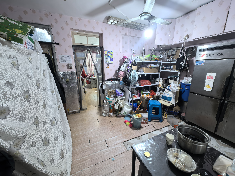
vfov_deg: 89.9
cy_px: 88
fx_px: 88
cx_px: 118
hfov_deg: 106.2
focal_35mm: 13
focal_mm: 1.95
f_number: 2.2
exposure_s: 1/50
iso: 400
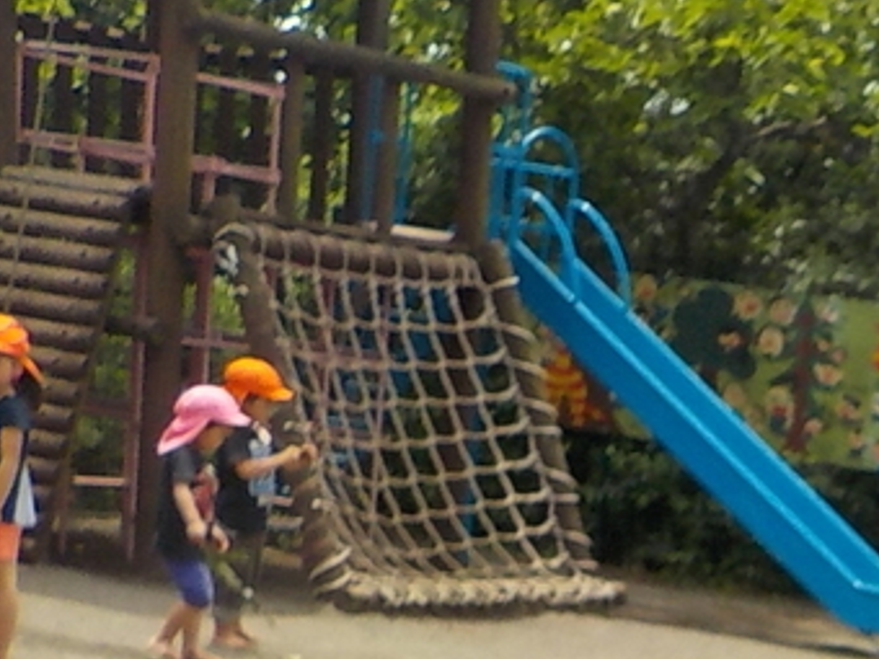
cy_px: 982
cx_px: 1533
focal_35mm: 106
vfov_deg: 13.2
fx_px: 2692
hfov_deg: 16.0
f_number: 3.3
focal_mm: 4.1
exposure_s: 1/500
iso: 125
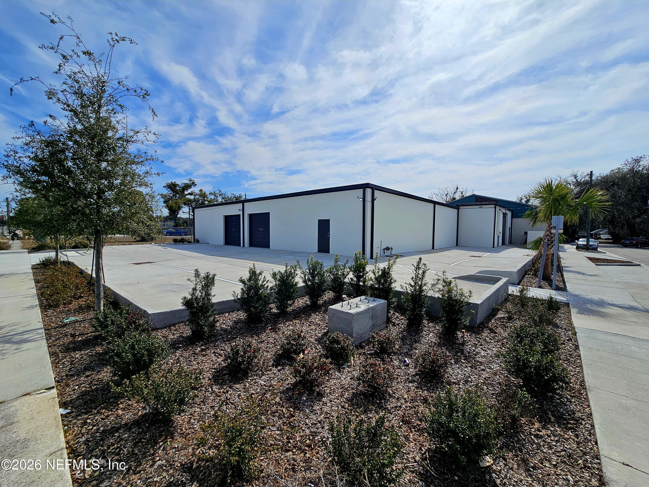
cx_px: 324
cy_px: 244
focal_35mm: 13
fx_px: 244
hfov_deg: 106.2
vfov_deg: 89.9
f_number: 2.2
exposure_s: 1/10000
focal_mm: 2.2
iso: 50
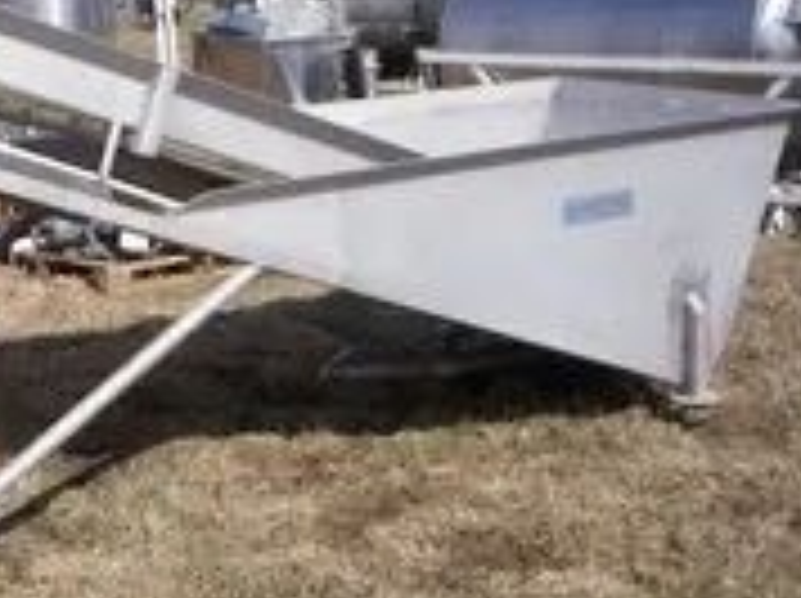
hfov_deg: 23.4
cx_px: 45
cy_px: 234
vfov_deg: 18.1
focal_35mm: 81
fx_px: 1872
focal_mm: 5.9
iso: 100
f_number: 4.5
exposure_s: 1/912
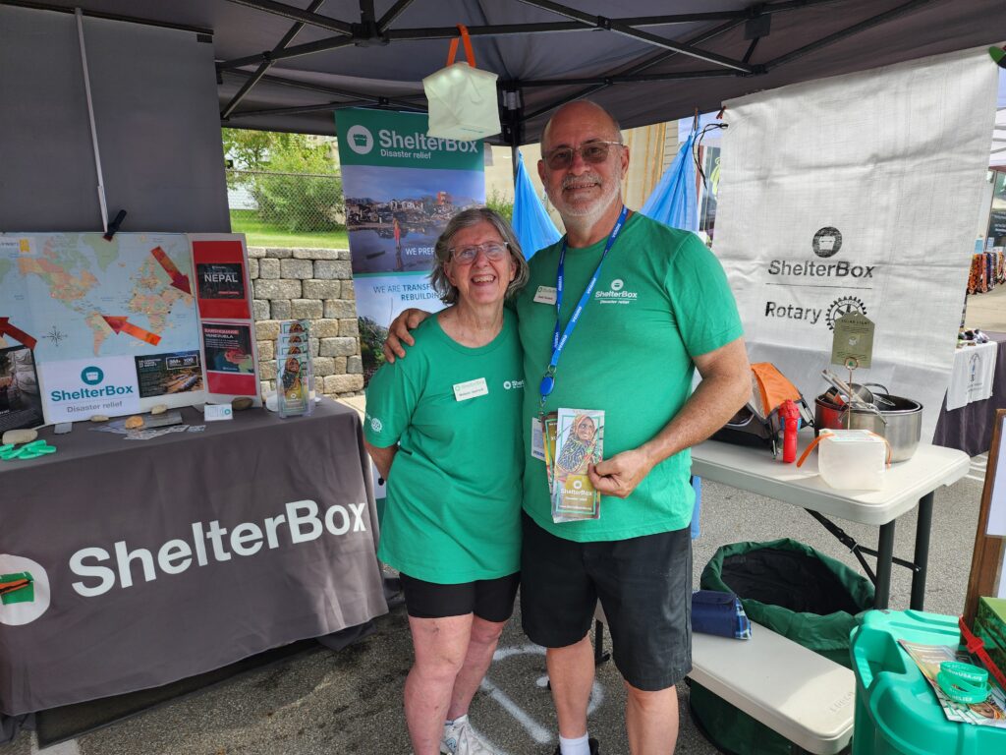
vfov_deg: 58.9
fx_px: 668
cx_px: 503
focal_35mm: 23
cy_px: 378
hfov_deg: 73.9
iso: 12
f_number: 1.8
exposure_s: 1/200
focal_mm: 6.4
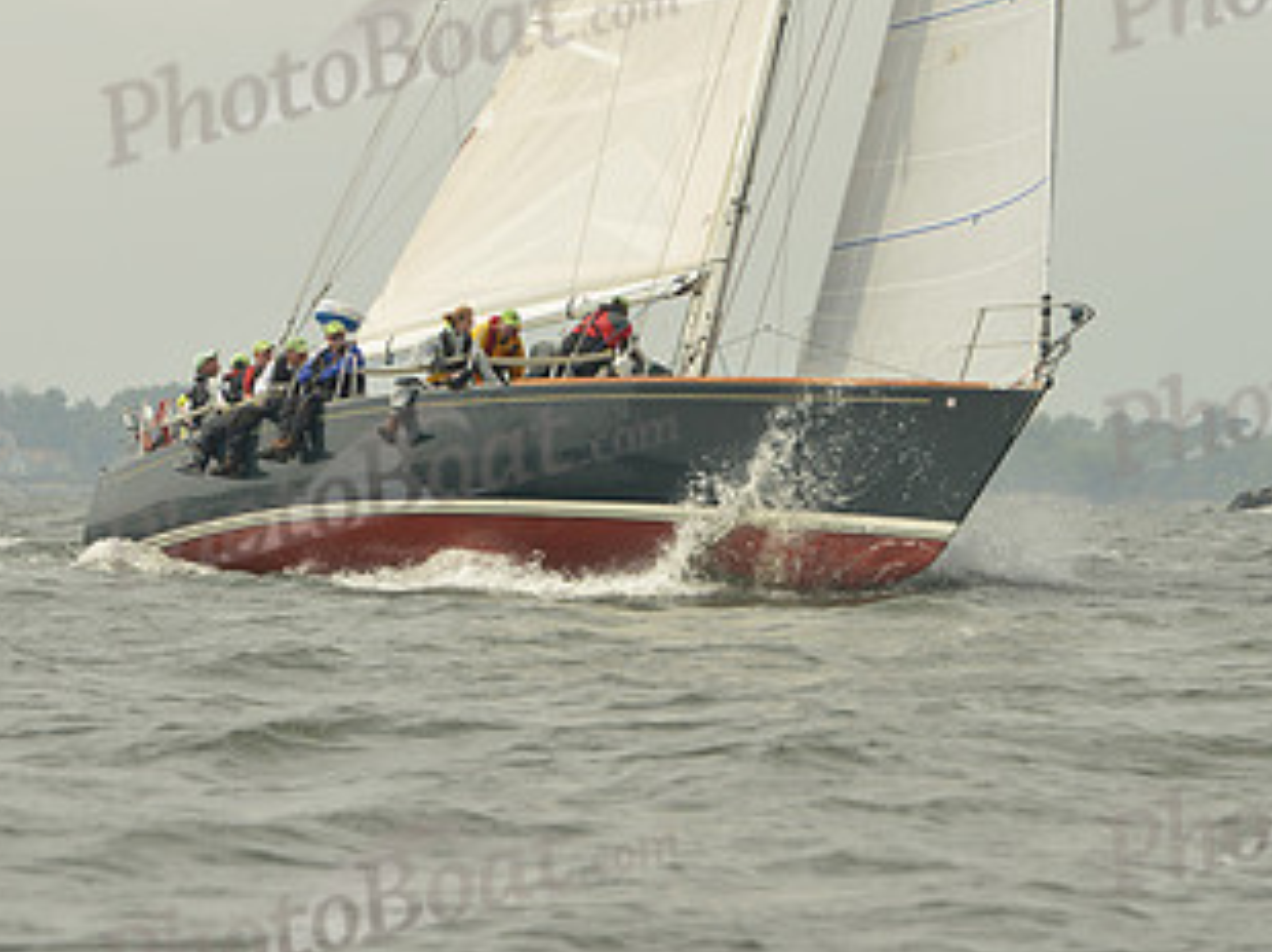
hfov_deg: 8.8
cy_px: 215
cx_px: 895
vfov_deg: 6.6
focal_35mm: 225
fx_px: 8261
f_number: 9
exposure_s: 1/1250
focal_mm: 125
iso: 320
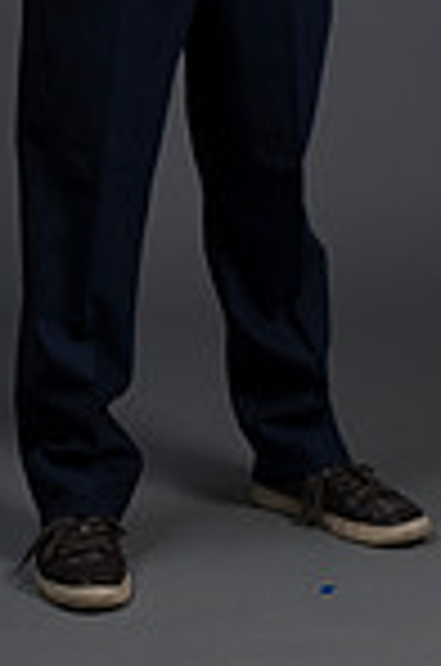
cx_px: 184
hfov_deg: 5.6
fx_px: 4504
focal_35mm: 244
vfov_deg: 8.3
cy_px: -225
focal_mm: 80
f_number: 5.6
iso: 160
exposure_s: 1/250
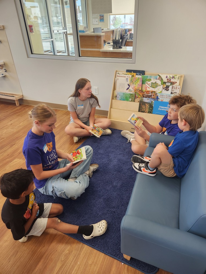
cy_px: 137
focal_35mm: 23
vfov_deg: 73.9
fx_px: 182
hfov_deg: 58.9
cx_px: 103
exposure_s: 1/180
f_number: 1.8
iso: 125
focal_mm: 5.4
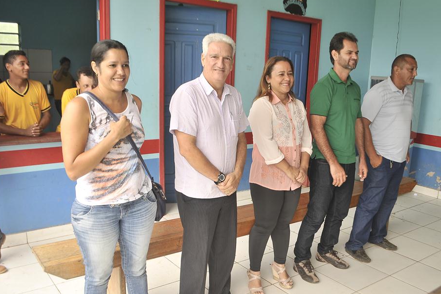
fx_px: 417
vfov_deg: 38.9
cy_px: 159
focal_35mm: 34
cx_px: 245
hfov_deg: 55.6
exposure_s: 1/90
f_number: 5.6
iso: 200
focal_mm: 20
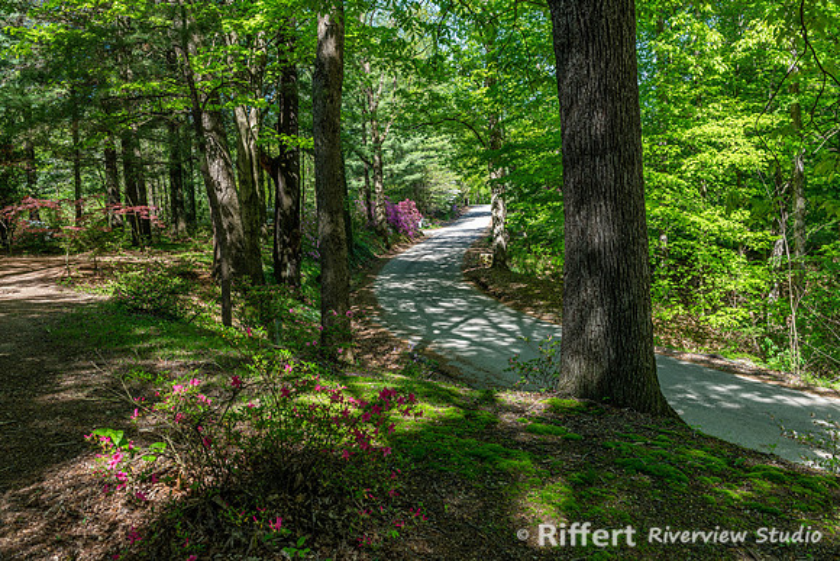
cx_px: 420
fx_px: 723
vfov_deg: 42.3
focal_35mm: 31
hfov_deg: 60.3
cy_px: 280
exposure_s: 1/160
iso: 320
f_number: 8
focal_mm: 31
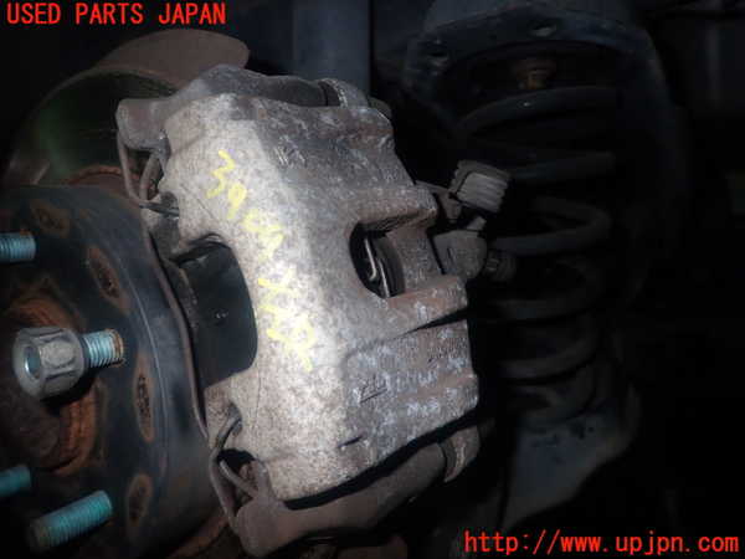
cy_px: 280
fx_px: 538
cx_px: 372
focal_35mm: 25
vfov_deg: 54.9
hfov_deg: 69.4
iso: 200
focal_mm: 4.5
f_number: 5.6
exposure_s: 1/30
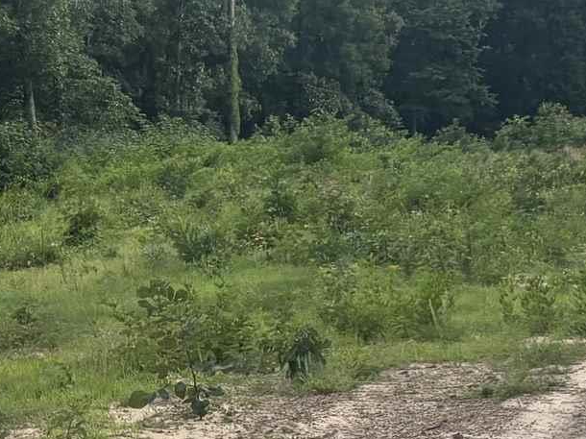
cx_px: -91
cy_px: 76
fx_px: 2217
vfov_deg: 11.3
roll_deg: +0.9
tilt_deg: -2.6
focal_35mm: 131
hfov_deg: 14.6
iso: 50
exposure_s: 1/1178
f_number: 1.6
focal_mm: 5.96
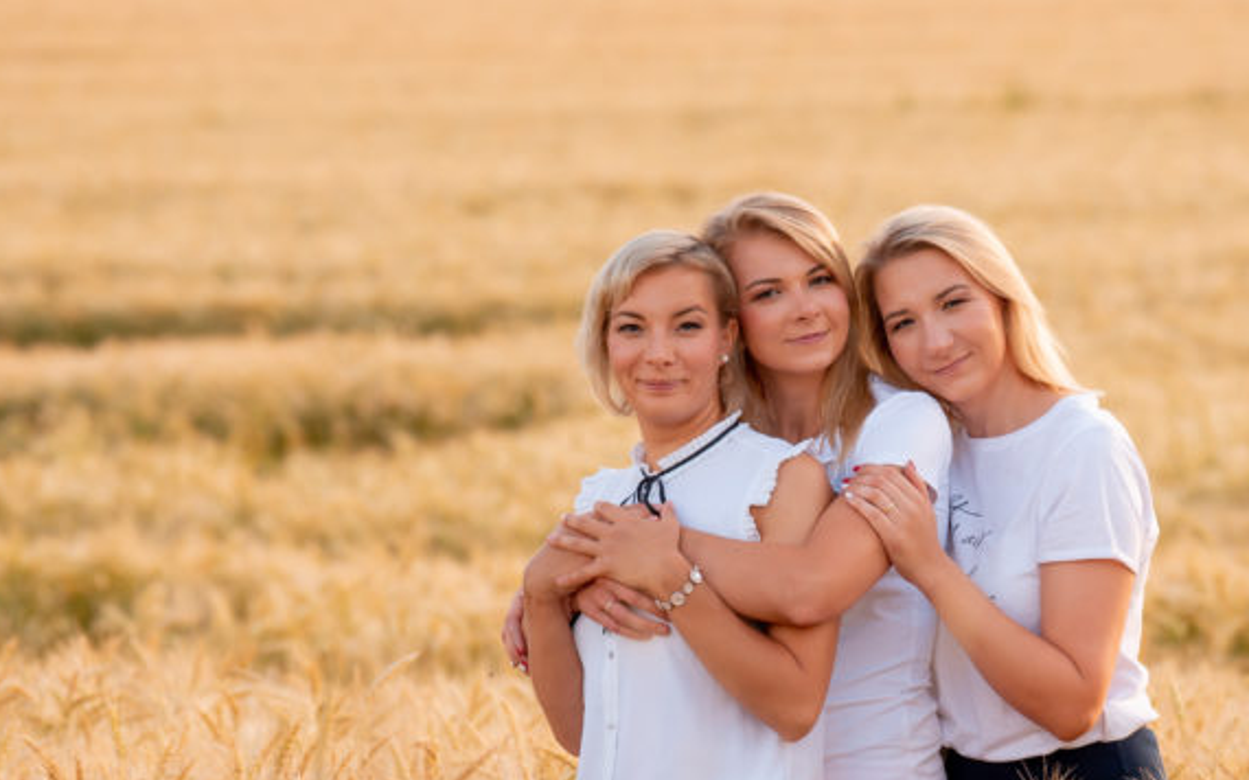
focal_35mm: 293
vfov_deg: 4.5
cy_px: 500
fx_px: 9972
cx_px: 795
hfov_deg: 7.2
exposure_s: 1/200
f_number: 4.5
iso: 125
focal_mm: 160
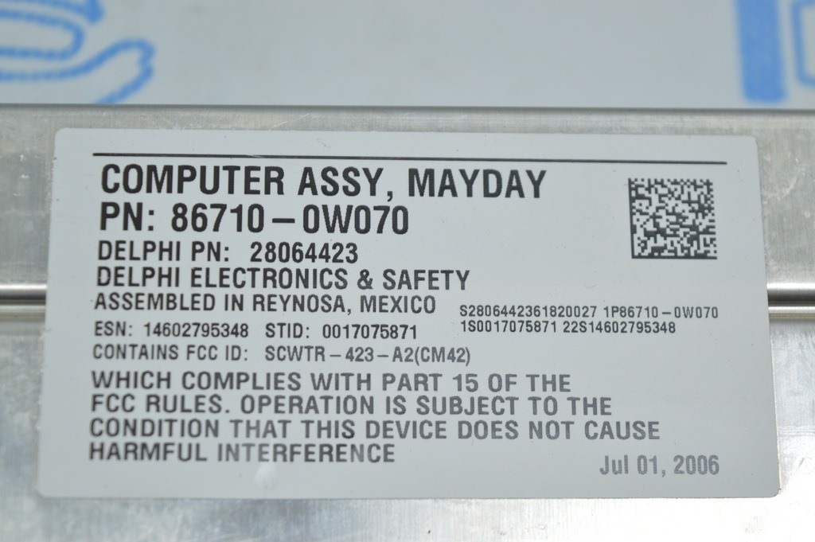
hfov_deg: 24.6
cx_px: 408
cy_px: 271
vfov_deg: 16.5
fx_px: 1866
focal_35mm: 82
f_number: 5.6
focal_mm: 55
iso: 400
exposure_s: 1/60
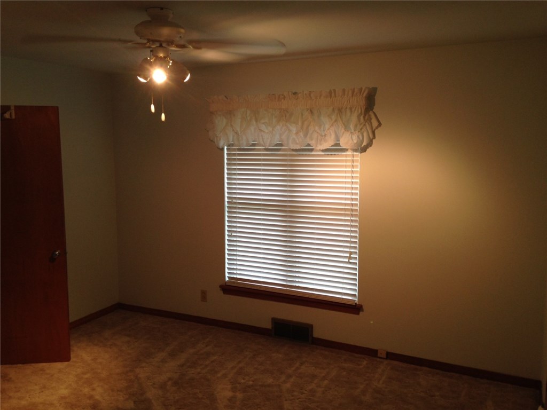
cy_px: 205
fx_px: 521
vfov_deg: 42.9
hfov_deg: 55.4
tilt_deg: -8.2
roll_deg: +0.5
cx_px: 274
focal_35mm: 33
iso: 50
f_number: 2.4
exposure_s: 1/20
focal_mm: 4.12
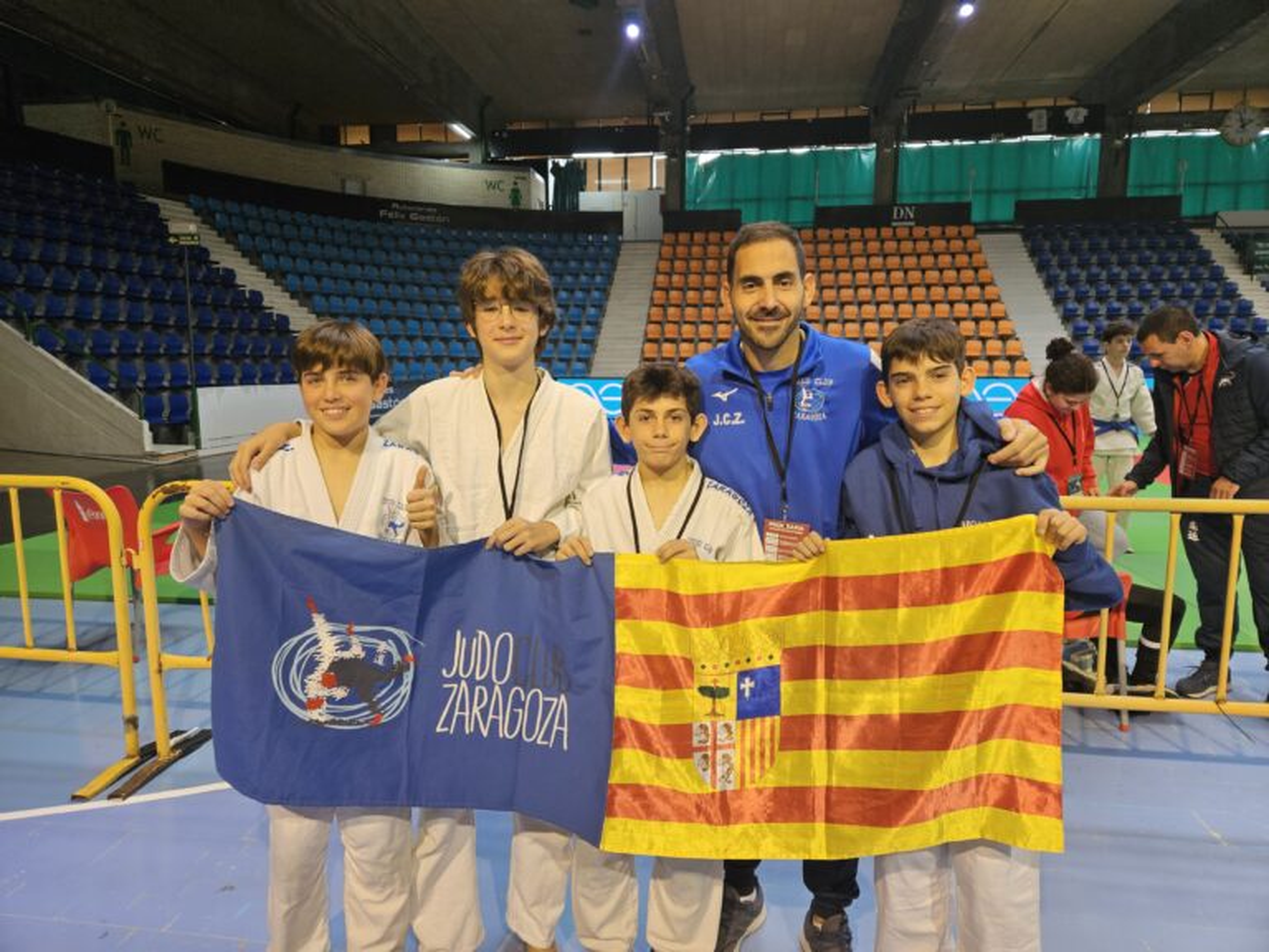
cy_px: 476
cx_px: 634
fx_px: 843
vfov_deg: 58.9
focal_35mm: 23
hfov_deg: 73.9
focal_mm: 5.4
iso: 80
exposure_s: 1/100
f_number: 1.8
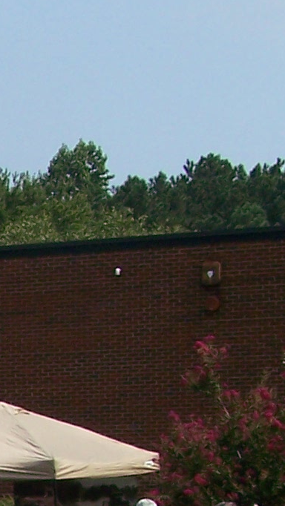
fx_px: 2309
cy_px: 687
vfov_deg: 12.1
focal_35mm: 172
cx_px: -405
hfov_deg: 6.7
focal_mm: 6.3
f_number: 4
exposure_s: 1/800
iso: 80
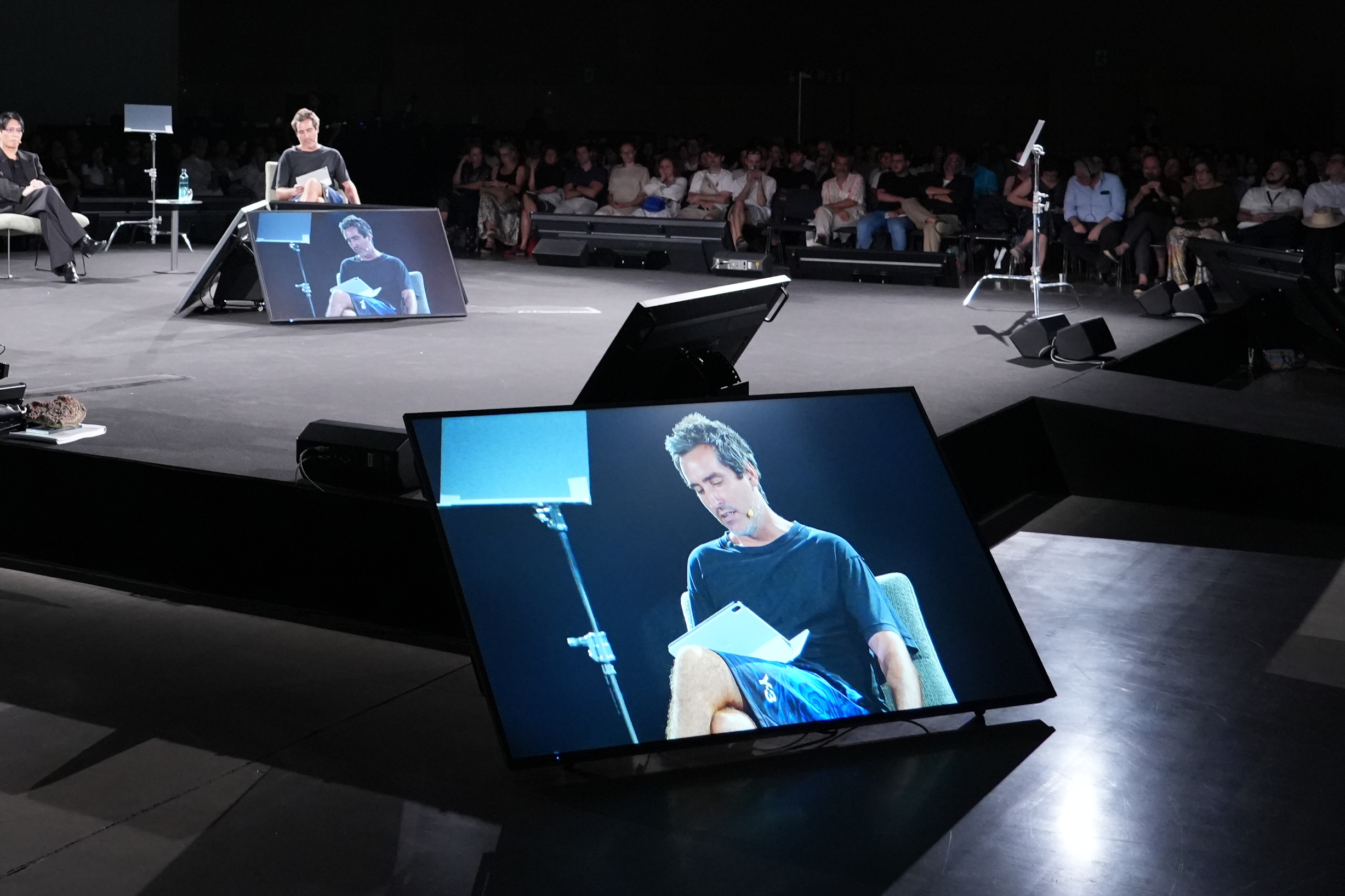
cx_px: 185
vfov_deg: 28.0
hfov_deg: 39.5
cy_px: 174
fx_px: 1756
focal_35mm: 47
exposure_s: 1/160
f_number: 4
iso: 5000
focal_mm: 27
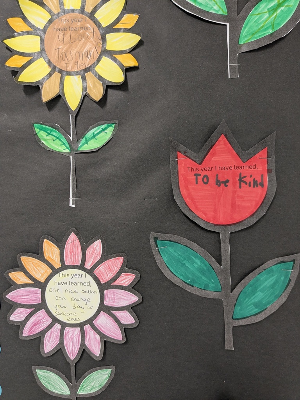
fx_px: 312
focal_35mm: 27
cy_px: 200
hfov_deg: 51.4
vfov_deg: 65.3
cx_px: 150
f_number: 1.73
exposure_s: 1/40
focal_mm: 4.38
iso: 184
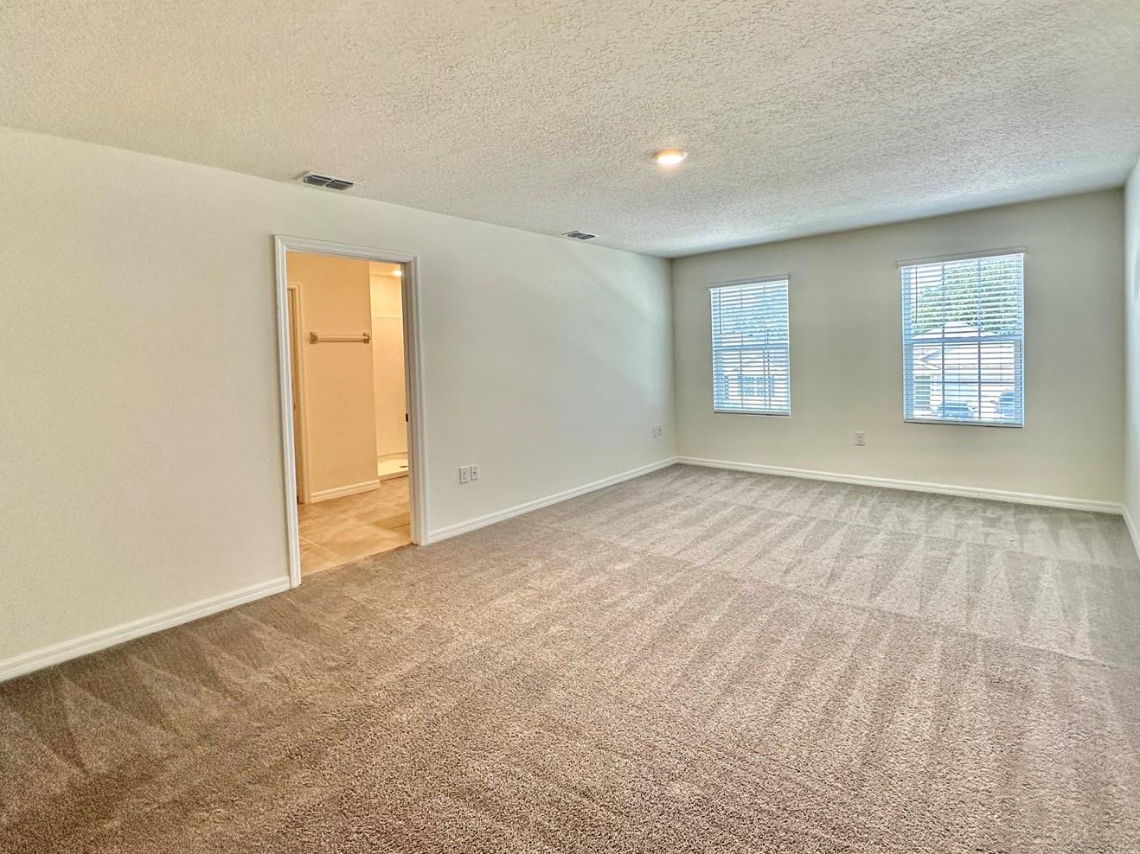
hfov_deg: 91.0
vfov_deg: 74.4
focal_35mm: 17
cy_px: 372
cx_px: 600
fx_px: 560
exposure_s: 1/120
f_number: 2.2
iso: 160
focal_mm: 2.22
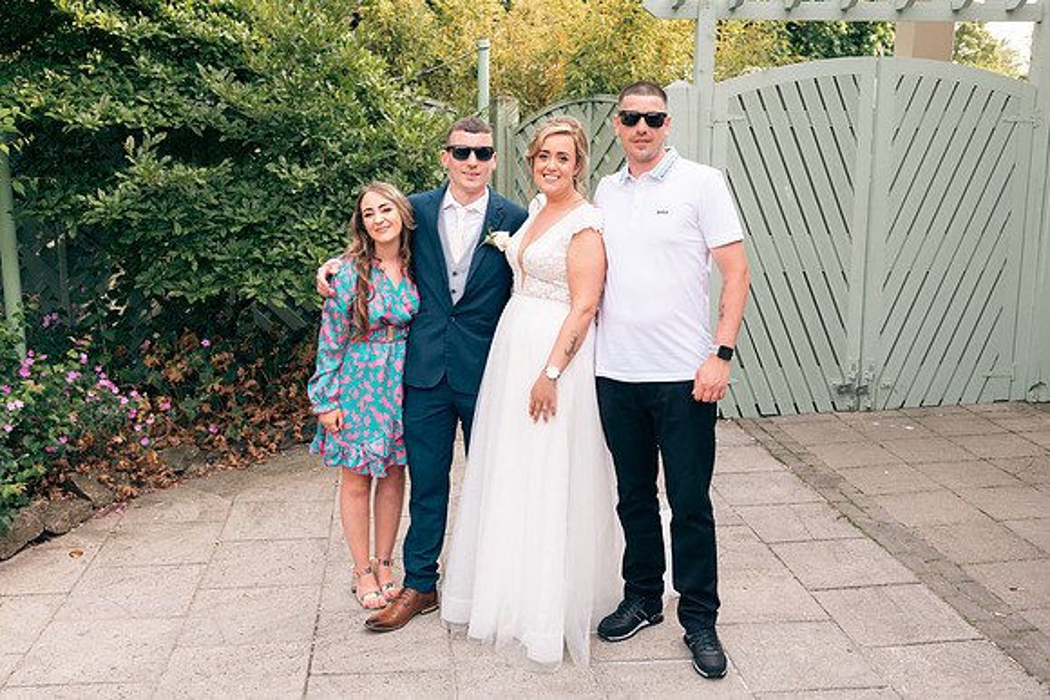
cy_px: 350
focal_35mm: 36
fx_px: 1050
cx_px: 525
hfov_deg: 53.1
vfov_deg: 36.9
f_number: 6.3
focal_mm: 36
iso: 160
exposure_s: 1/160
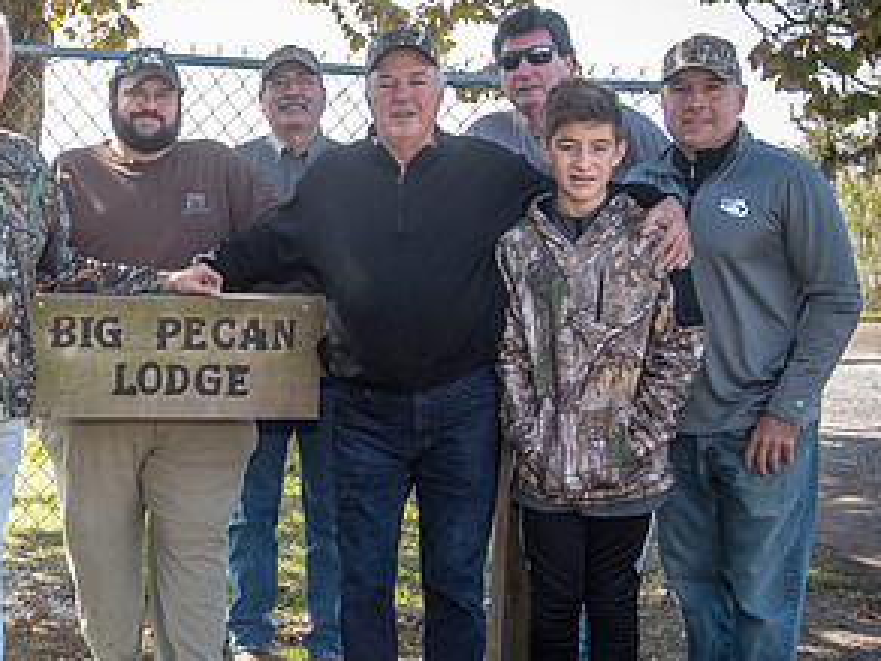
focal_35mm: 65
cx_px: 139
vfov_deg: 22.6
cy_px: 334
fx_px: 1654
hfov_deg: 29.0
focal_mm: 34
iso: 560
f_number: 7.1
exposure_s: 1/320
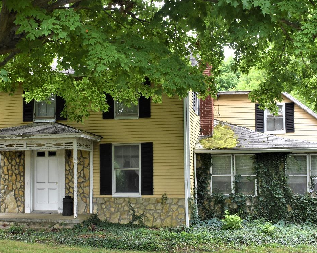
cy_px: 162
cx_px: 138
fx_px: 507
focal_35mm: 54
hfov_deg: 34.7
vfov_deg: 28.0
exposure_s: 1/160
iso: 400
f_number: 6.3
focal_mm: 24
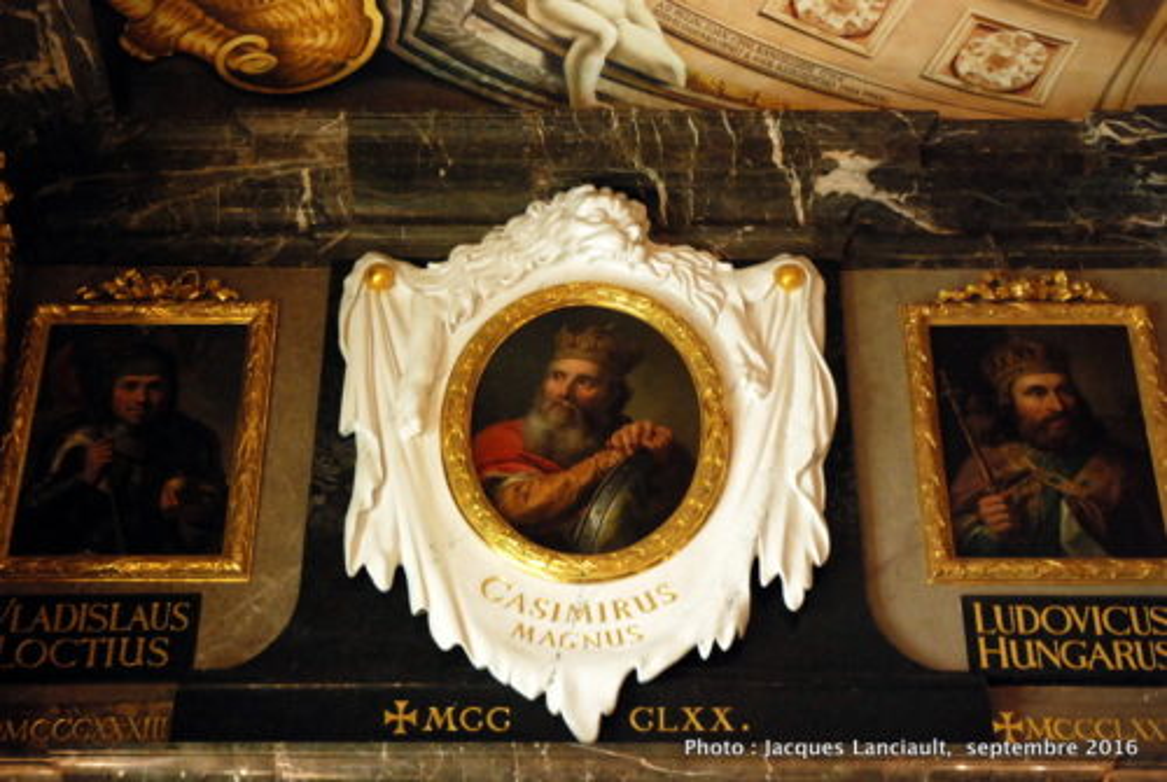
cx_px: 584
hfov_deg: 33.4
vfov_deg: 22.7
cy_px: 391
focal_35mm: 60
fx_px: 1948
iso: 1600
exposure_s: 1/13
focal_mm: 40
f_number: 4.5
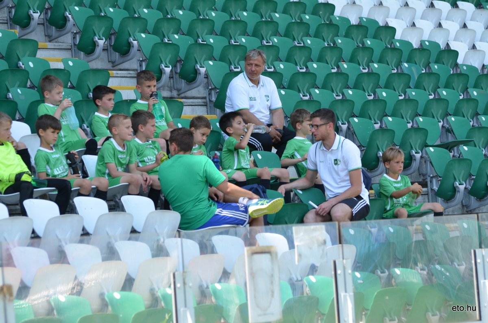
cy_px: 162
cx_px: 244
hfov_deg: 9.5
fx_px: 2942
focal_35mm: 218
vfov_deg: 6.3
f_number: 4.8
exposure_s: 1/400
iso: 200
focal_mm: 145
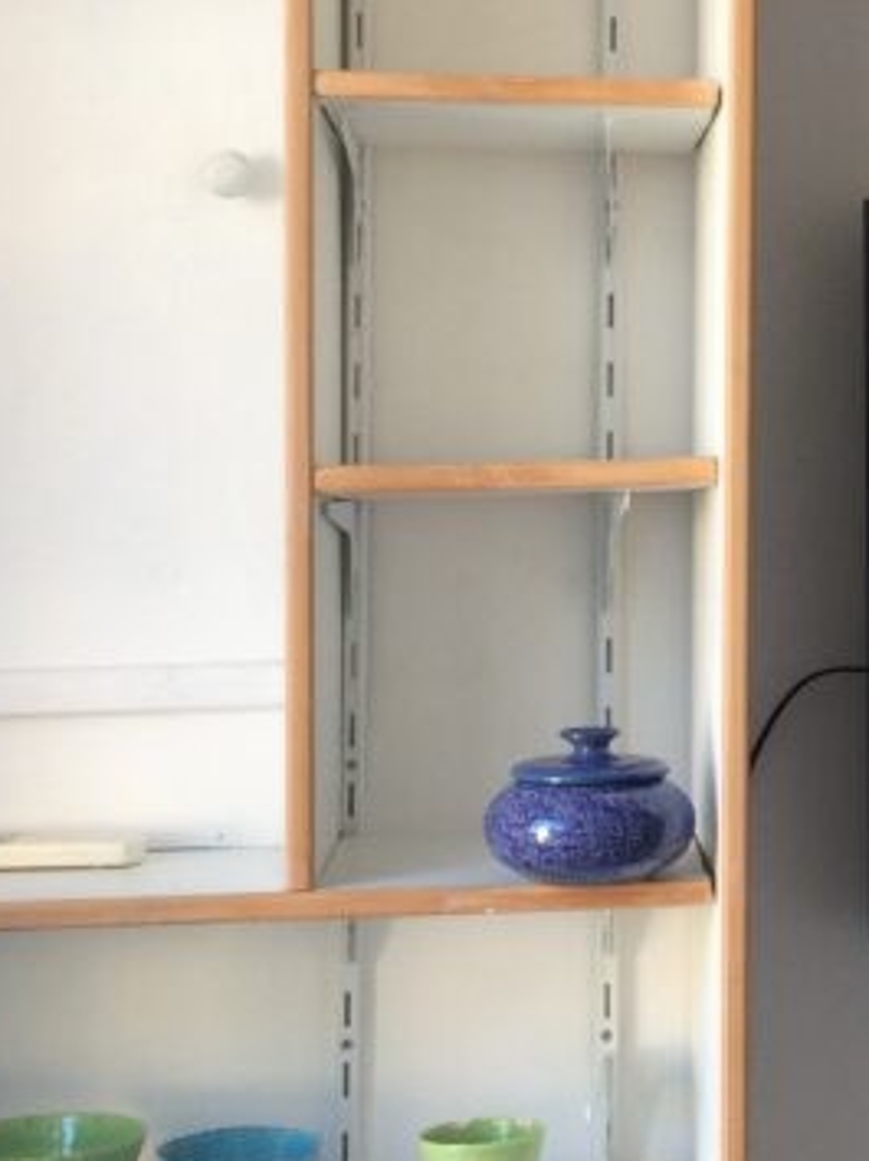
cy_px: 489
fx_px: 2815
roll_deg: +0.2
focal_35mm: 84
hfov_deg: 17.1
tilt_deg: -2.3
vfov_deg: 23.3
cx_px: 902
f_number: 2.2
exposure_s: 1/50
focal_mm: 4.15
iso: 50
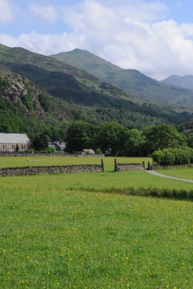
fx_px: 569
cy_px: 143
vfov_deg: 28.5
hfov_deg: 18.9
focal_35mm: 71
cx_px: 171
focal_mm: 31
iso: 200
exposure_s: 1/320
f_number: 9
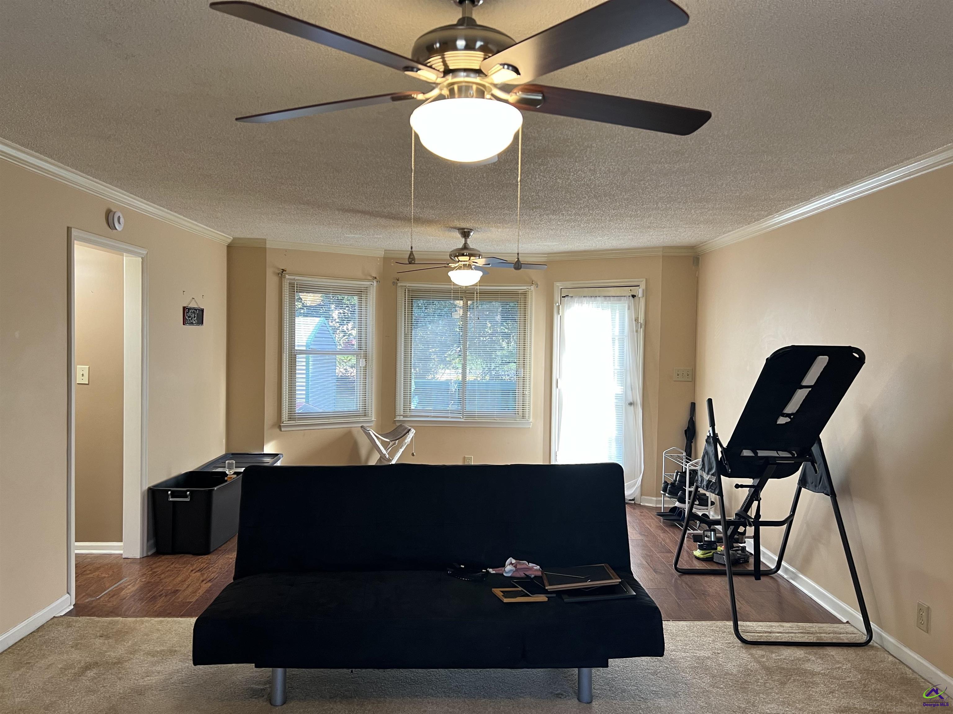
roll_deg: -1.3
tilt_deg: -2.1
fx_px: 716
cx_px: 476
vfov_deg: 53.1
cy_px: 357
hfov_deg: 67.3
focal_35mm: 26
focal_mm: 5.7
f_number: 1.5
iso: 160
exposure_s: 1/60
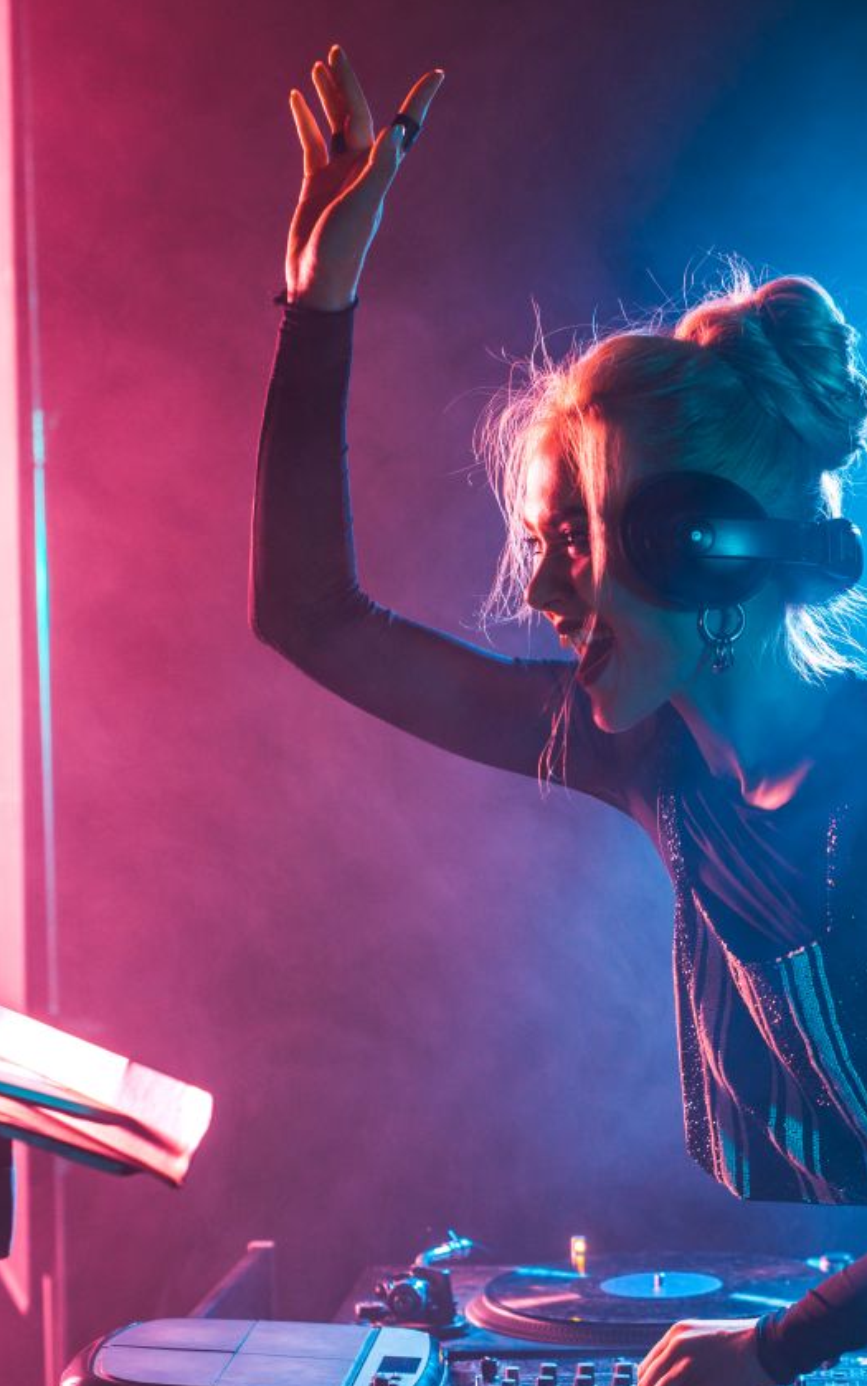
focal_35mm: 85
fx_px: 3211
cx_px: 902
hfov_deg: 15.1
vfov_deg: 24.3
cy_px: 765
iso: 400
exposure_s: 1/200
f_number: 3.5
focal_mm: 50
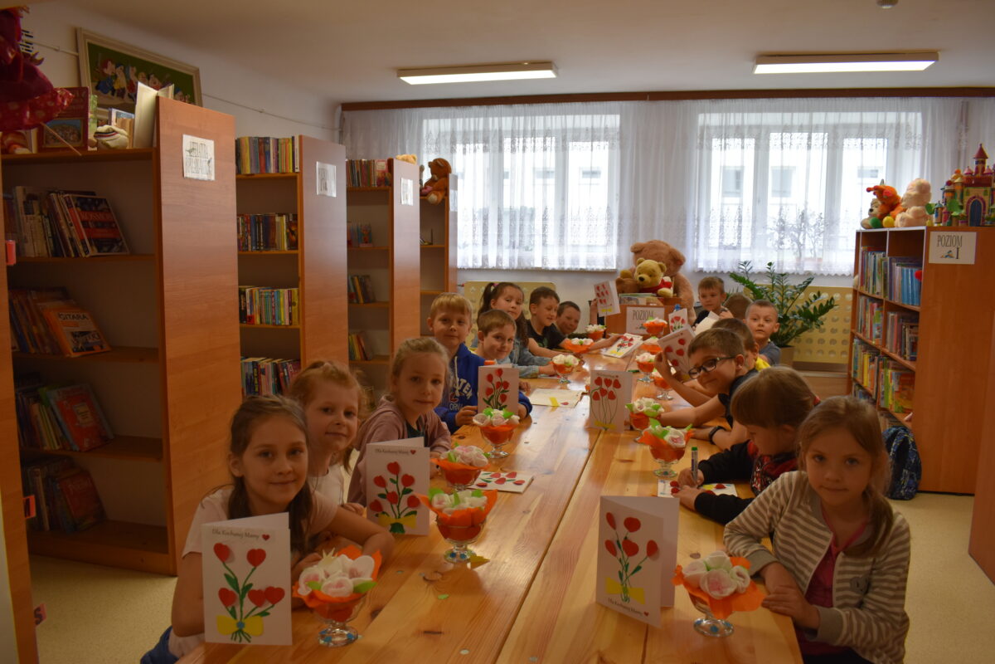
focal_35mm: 27
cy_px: 332
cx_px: 498
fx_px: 746
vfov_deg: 47.9
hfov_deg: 67.4
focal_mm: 18
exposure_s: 1/100
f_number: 5
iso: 400
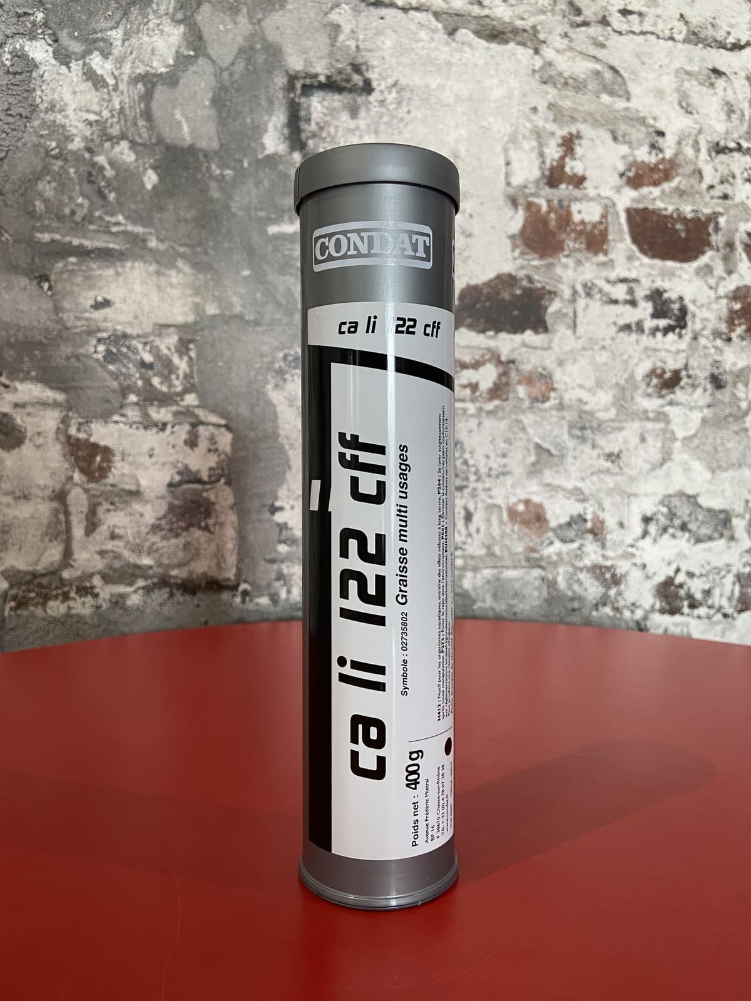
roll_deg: -0.3
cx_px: 376
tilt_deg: -2.1
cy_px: 500
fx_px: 752
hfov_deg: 53.1
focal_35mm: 26
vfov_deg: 67.3
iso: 125
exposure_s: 1/50
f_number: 1.8
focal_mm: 4.25
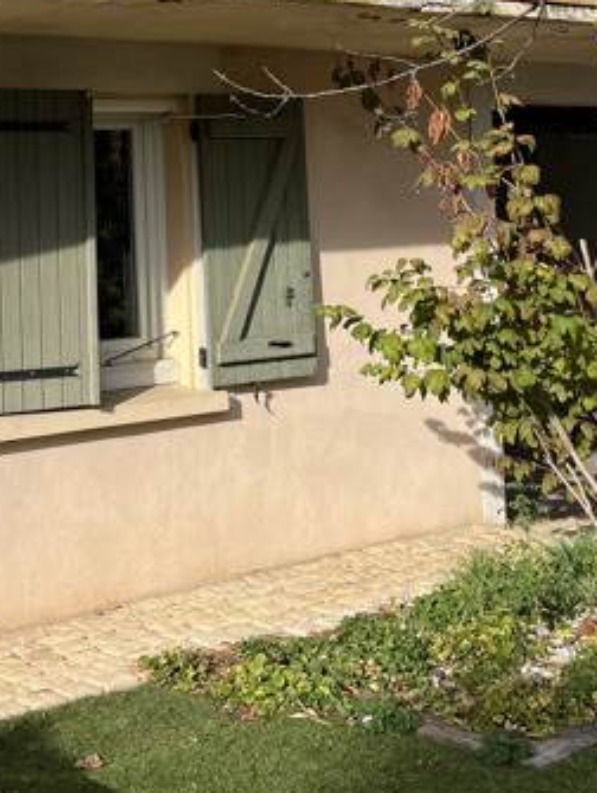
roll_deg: +2.2
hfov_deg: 22.3
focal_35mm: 62
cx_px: -73
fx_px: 1423
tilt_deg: -0.2
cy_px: 192
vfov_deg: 30.6
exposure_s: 1/2358
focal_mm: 5.1
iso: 50
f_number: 1.6
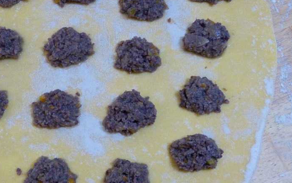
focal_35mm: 64
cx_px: 103
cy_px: 69
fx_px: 510
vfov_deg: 20.3
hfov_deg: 31.8
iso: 400
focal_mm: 7
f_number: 3.1
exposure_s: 1/60
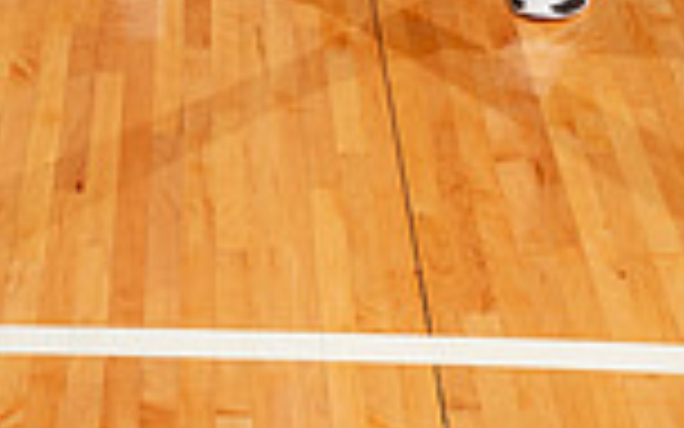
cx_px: 171
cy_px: -523
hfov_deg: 16.7
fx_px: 2312
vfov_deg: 9.6
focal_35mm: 124
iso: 200
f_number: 5.6
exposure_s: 1/250
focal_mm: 41
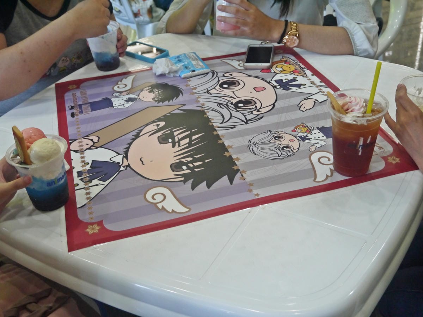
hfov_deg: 44.8
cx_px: 212
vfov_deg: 34.3
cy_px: 158
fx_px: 513
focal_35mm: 42
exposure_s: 1/100
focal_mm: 21
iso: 800
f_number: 4.6
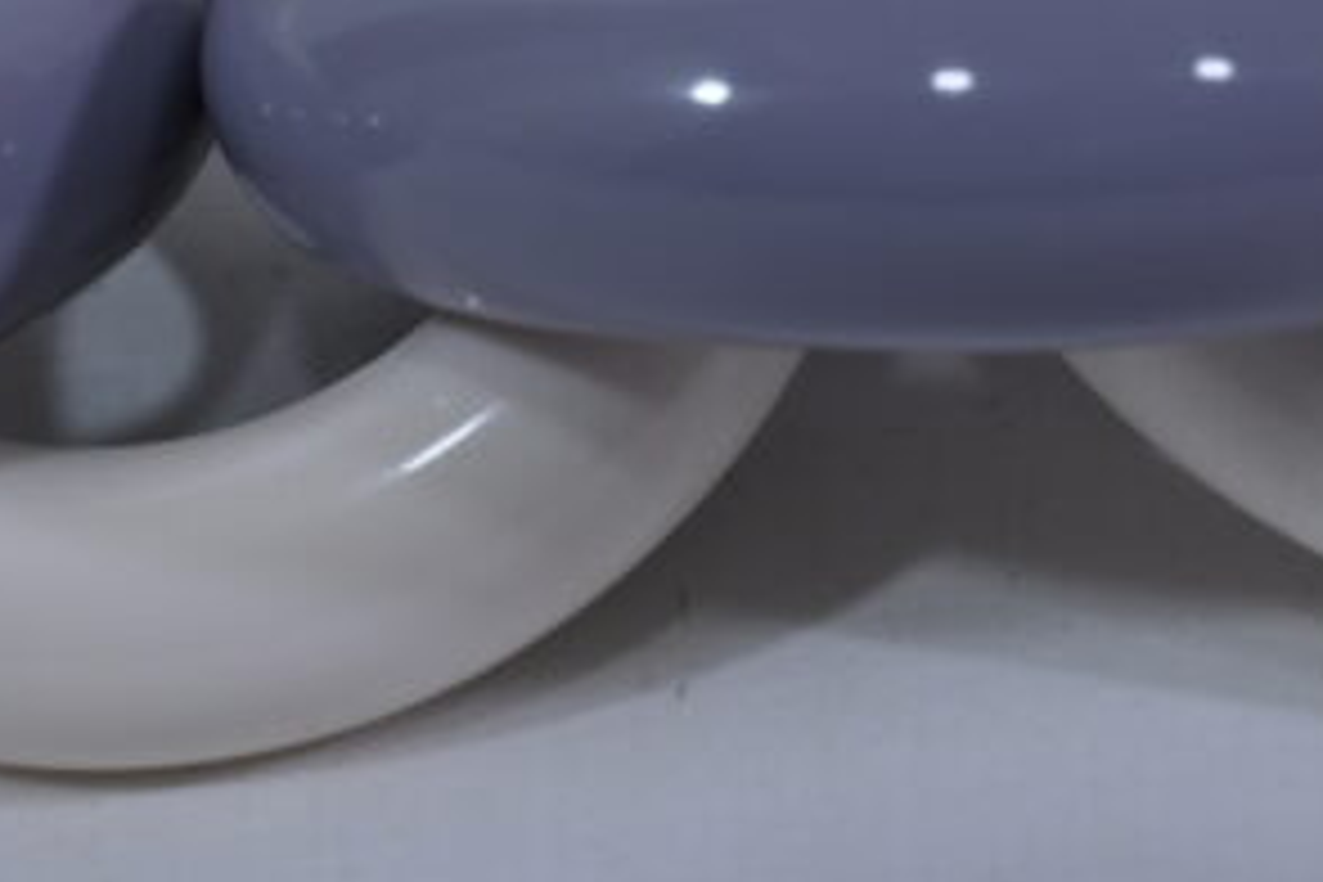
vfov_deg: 12.8
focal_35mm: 106
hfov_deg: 19.3
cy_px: 101
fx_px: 3895
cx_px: 720
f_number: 10
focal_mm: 52
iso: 640
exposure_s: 1/125
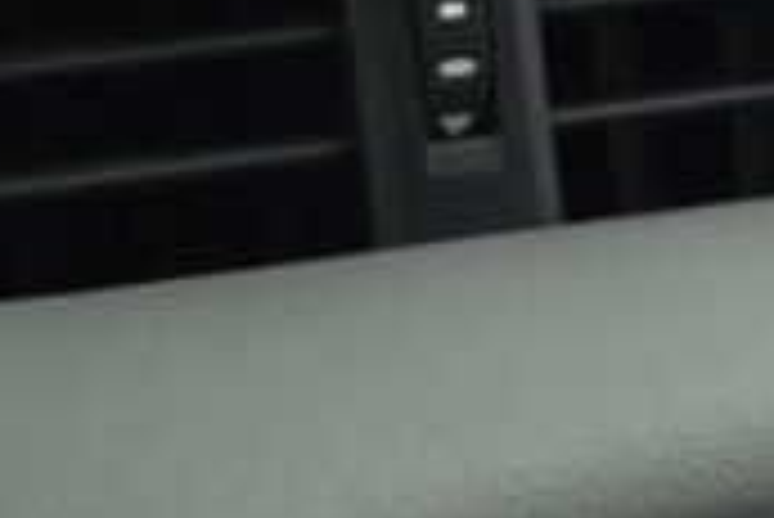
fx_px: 4045
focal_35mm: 188
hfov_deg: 10.6
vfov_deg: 7.0
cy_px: 1063
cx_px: 1076
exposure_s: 1/80
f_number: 3.8
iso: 1600
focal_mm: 21
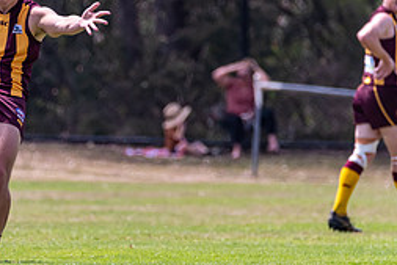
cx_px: 72
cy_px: 116
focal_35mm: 1111
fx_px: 12258
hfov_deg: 1.9
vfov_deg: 1.2
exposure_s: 1/2500
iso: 800
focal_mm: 460
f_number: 6.3
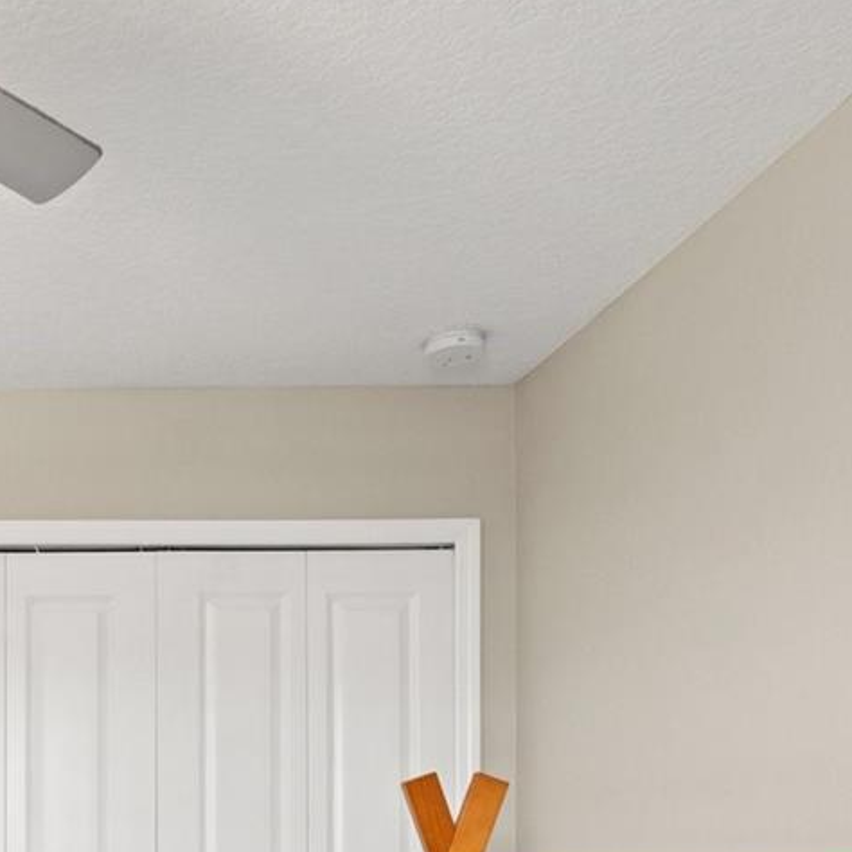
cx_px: -67
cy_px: 823
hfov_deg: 34.3
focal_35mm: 43
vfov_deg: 35.9
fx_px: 1197
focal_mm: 10
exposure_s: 1/6
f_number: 8
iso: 400
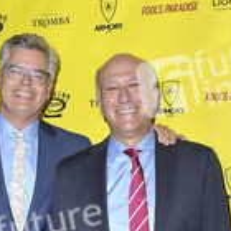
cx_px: 72
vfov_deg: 18.5
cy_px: 327
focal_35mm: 85
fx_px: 642
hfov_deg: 20.3
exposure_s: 1/250
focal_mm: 35
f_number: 6.3
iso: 250
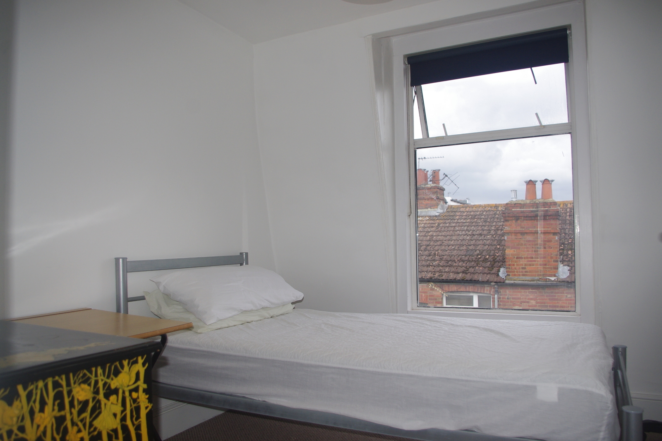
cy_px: 220
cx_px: 331
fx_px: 497
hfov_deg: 67.4
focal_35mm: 27
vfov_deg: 47.9
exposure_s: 1/180
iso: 400
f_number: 4
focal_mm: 18
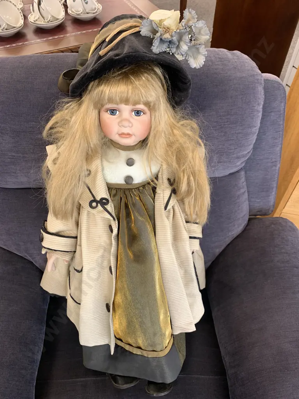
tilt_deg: -50.6
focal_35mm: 26
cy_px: 200
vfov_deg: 67.3
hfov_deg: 53.1
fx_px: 299
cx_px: 150
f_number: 1.8
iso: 50
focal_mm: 4.25
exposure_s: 1/50
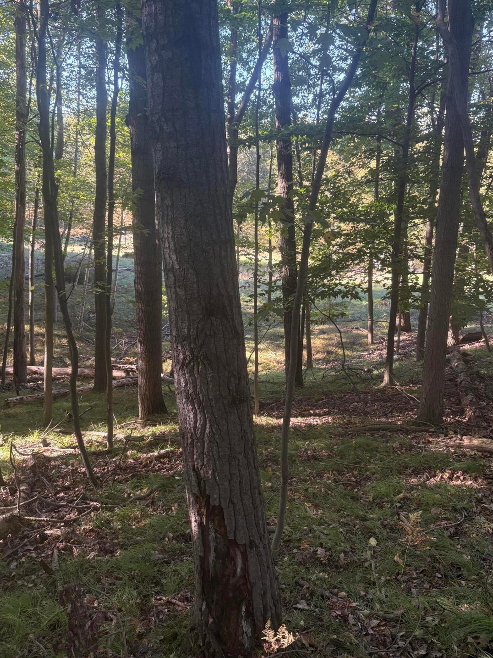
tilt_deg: -13.3
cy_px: 294
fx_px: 551
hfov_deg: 48.2
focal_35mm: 29
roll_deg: -0.5
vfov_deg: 61.5
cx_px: 250
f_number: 1.6
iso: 125
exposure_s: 1/120
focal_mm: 5.96
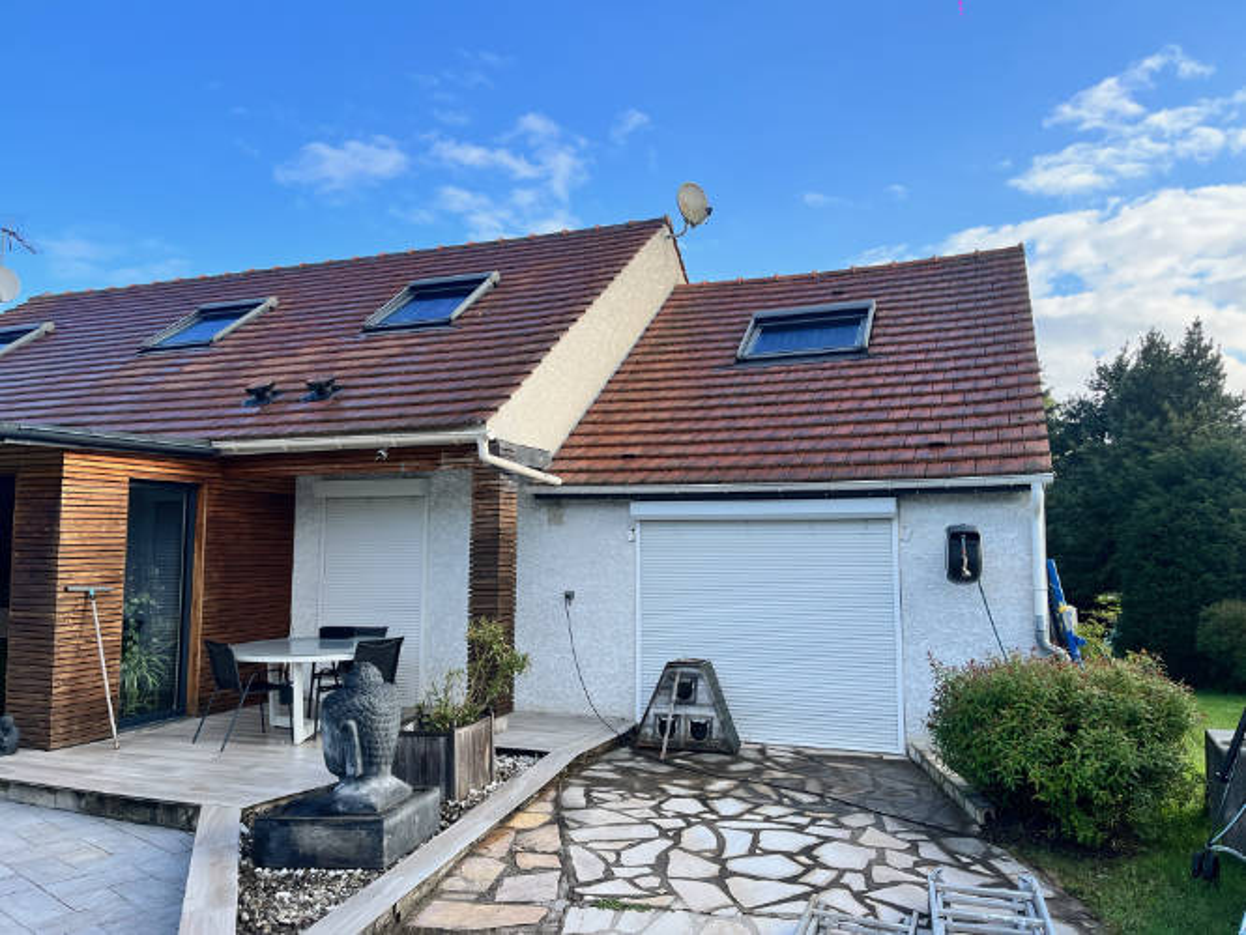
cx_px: 623
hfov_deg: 67.3
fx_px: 936
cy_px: 468
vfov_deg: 53.1
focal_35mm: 26
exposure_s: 1/1252
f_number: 1.6
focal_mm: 5.1
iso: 50
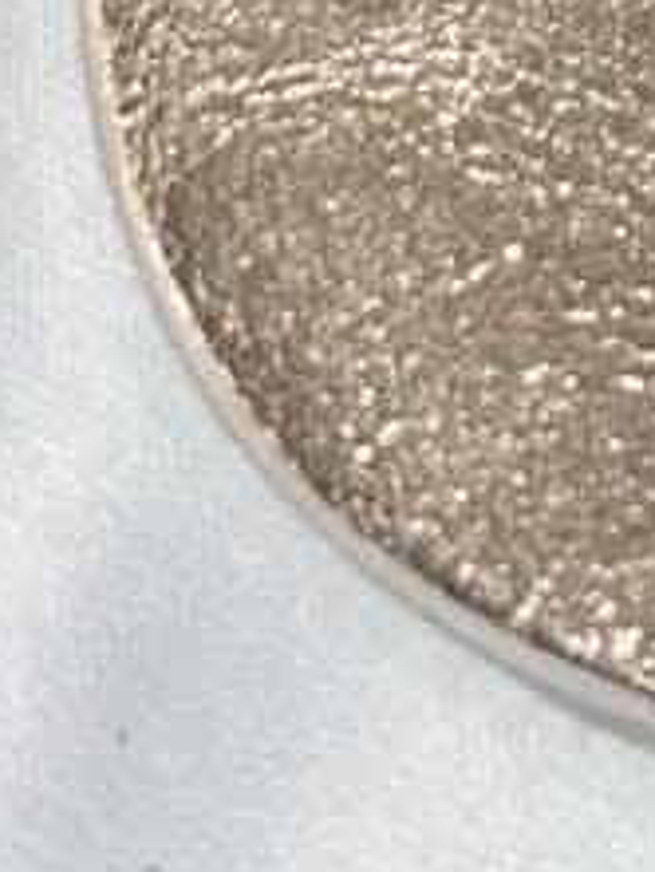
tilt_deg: -33.7
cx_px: 1306
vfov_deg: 7.8
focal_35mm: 241
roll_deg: +11.0
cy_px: -888
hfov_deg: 6.0
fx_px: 6074
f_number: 1.6
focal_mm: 5.96
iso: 32
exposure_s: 1/213
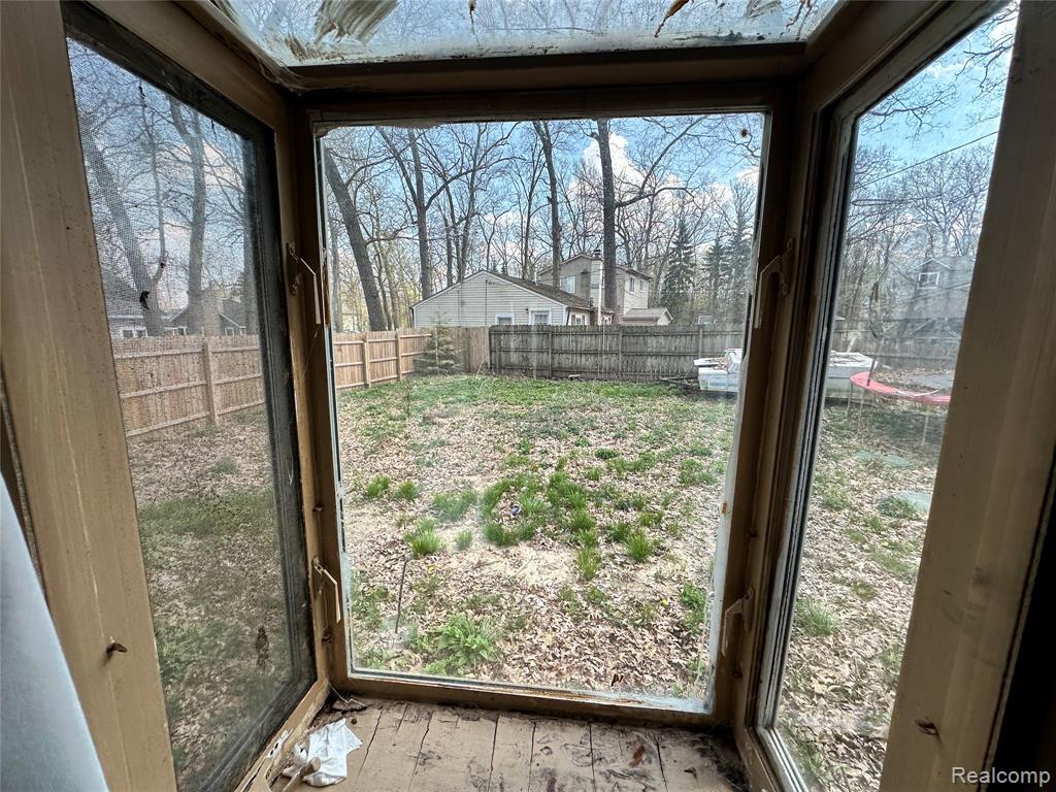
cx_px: 528
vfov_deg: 85.7
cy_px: 396
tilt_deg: -11.3
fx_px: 427
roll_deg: -0.2
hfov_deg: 102.1
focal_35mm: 14
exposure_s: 1/258
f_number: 2.2
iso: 40
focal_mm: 2.22
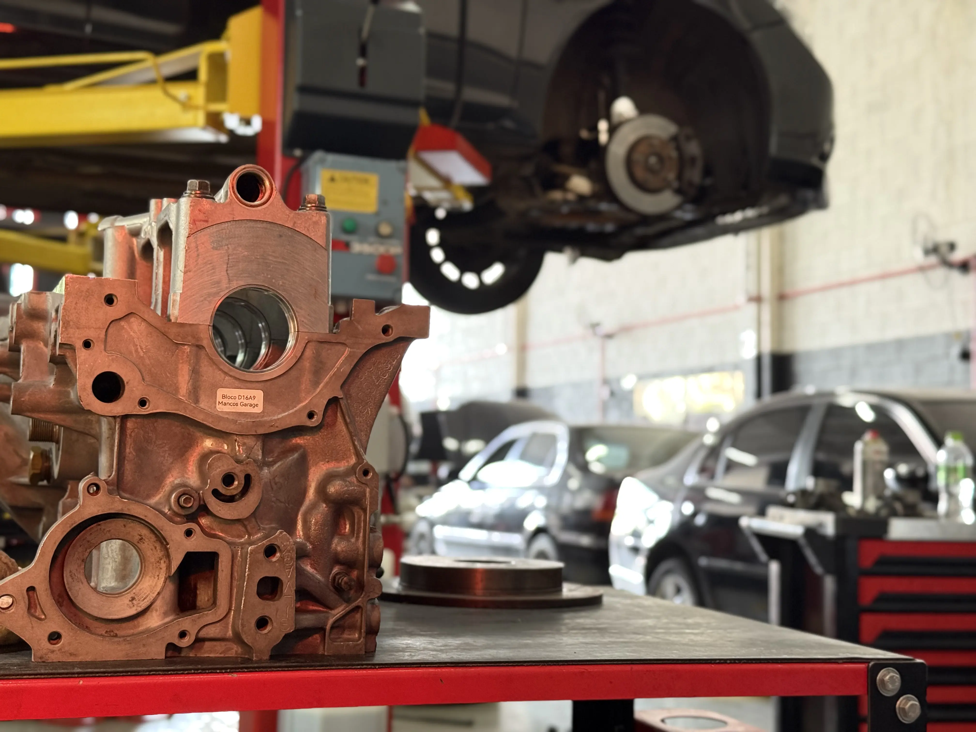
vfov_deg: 30.3
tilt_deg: +4.5
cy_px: 366
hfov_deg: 39.7
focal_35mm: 48
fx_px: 1353
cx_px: 488
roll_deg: -1.0
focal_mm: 6.76
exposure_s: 1/40
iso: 250
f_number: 1.78
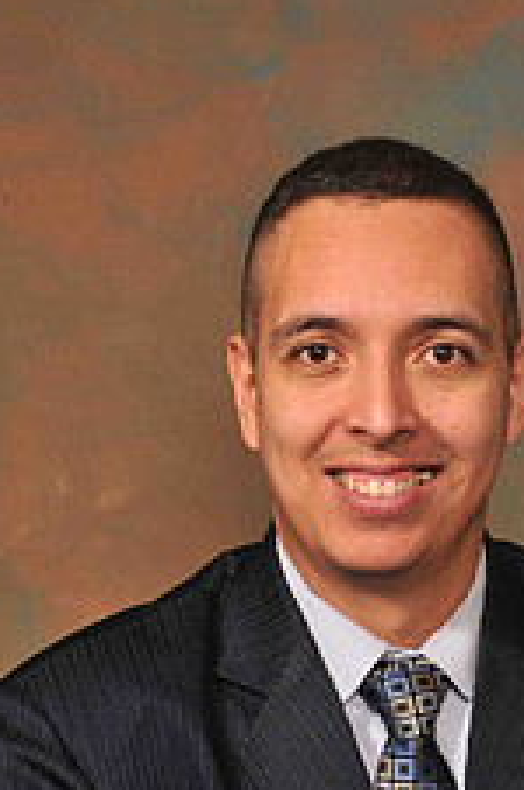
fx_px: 3789
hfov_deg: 7.9
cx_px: 400
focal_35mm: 173
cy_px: 685
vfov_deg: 11.8
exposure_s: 1/60
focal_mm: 58
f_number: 6.3
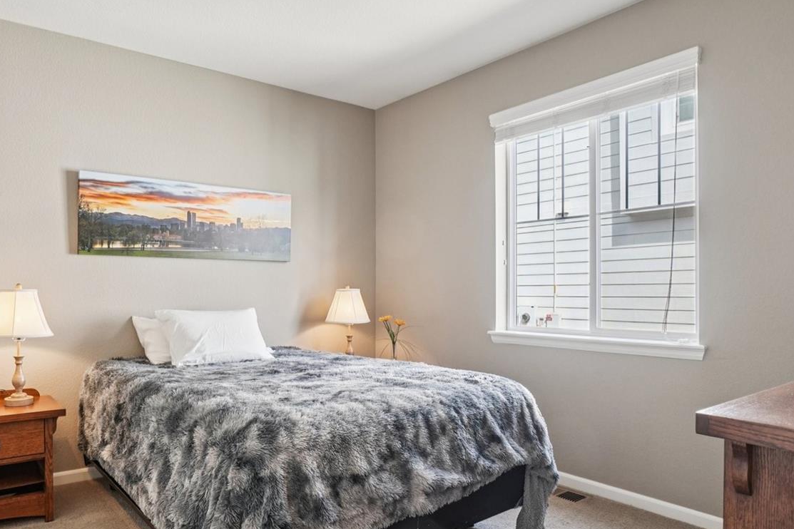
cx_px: 302
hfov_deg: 73.3
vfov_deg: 53.5
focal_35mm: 24
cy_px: 297
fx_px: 523
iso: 400
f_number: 8
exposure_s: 1/25
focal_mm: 11
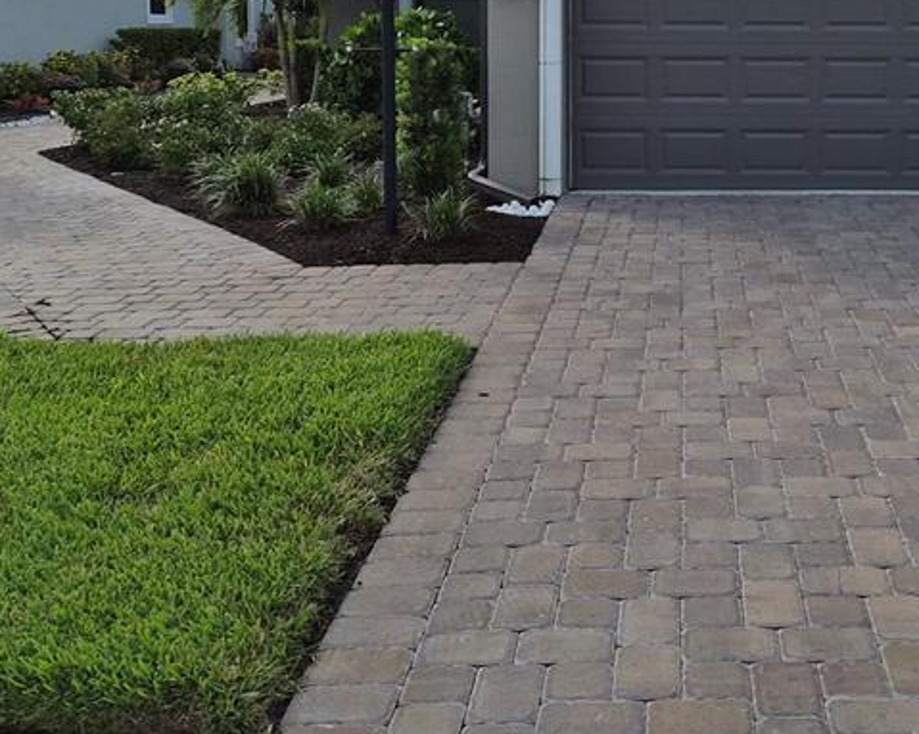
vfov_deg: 30.2
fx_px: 1305
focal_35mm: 48
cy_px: 80
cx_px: 733
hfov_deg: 37.4
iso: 80
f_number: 1.8
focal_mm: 5.4
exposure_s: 1/6960
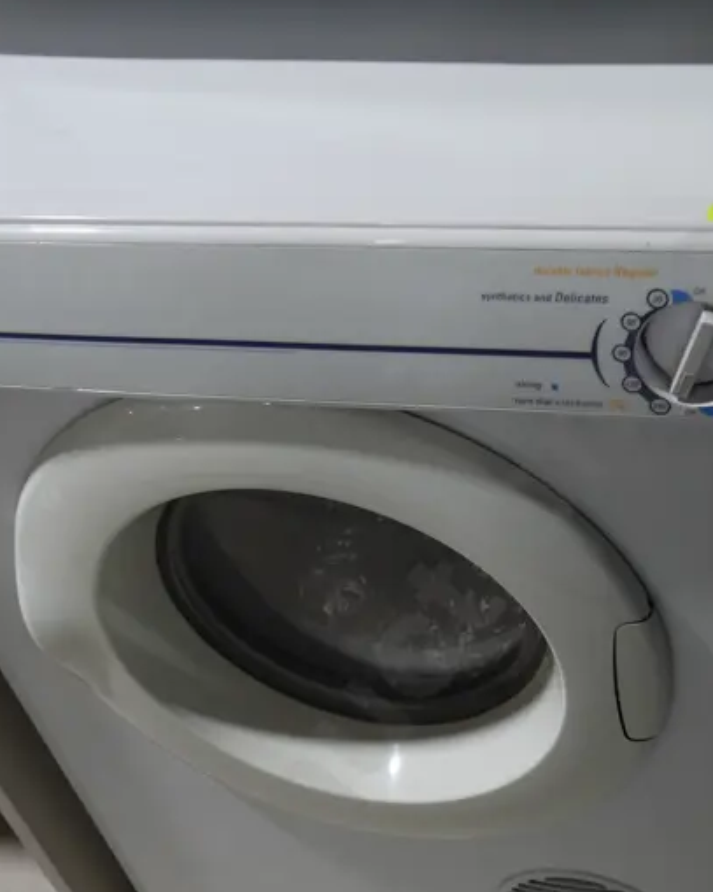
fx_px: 1451
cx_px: 372
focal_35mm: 55
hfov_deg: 27.6
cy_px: 715
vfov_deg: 33.2
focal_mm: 14
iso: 200
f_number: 3.5
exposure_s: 1/80
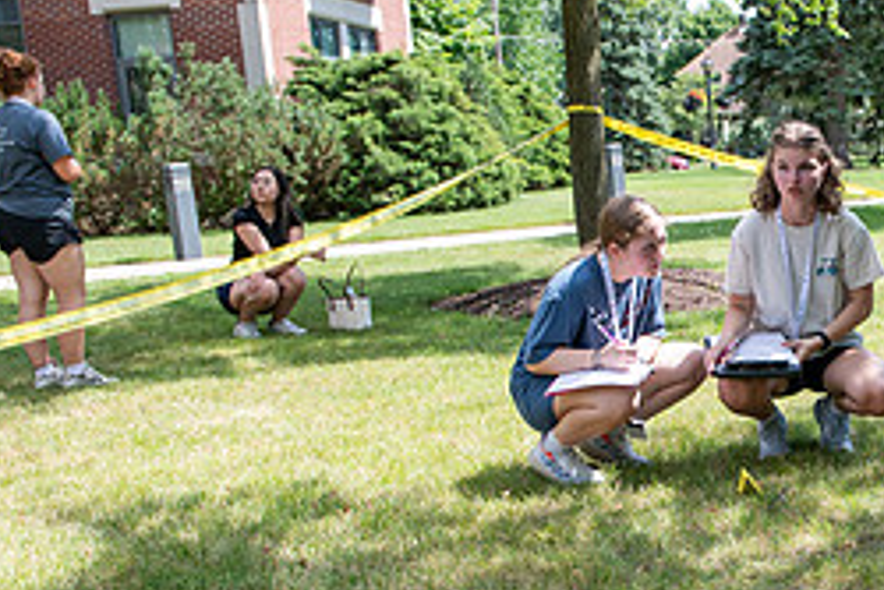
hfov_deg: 29.6
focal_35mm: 65
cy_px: 429
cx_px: 806
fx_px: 1597
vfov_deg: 20.8
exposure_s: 1/400
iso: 125
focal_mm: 28
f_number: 3.5
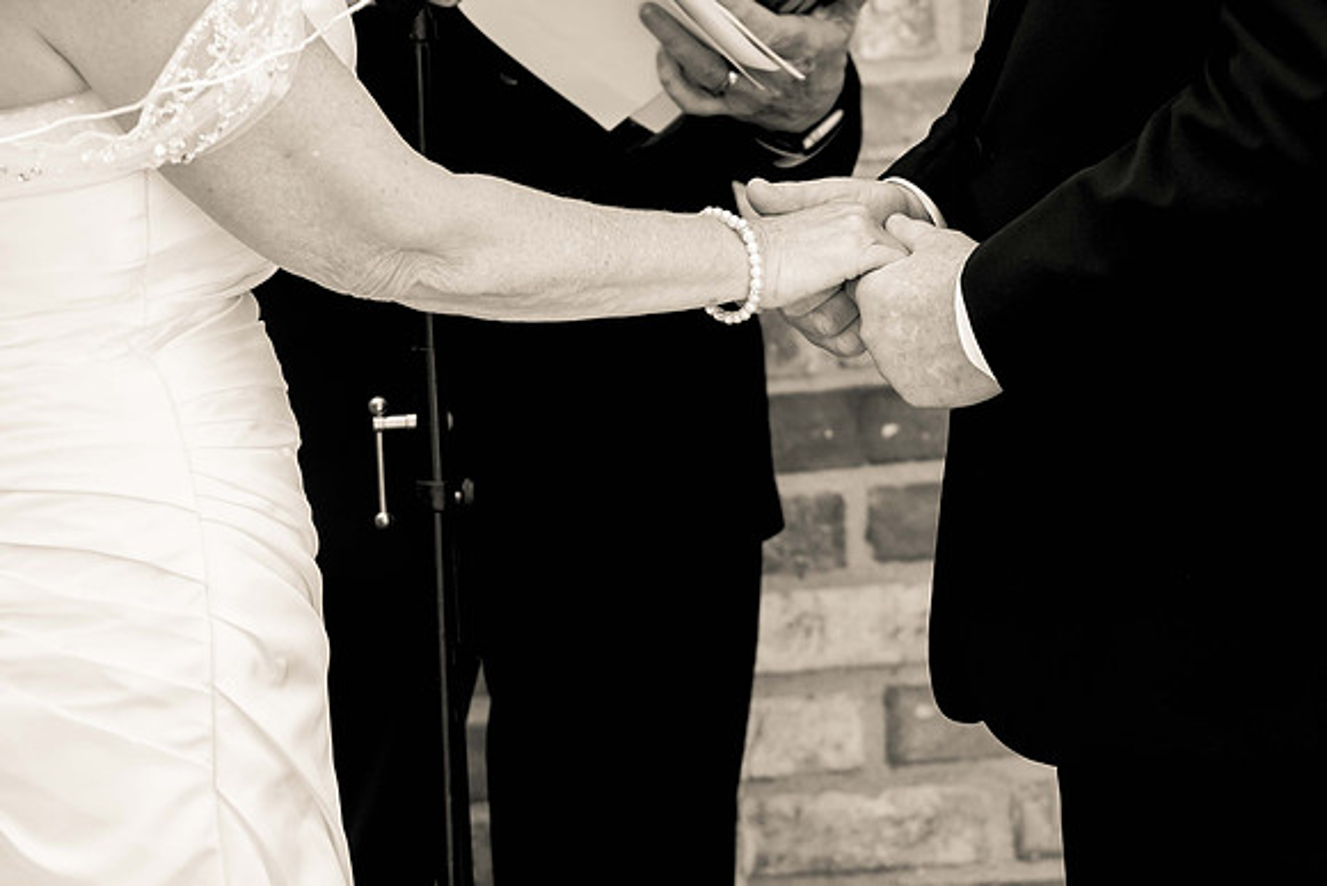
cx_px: 654
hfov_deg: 7.1
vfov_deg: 4.8
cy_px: 638
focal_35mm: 288
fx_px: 10623
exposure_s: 1/640
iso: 1250
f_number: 5.6
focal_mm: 200
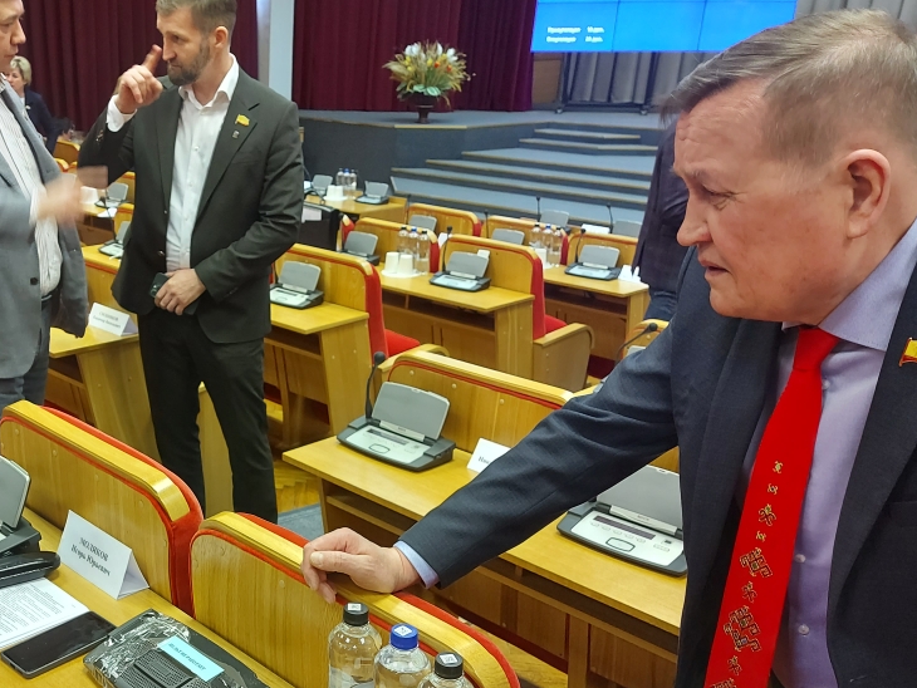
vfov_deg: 37.2
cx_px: 226
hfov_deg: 47.1
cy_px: 481
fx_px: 1007
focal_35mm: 38
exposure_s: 1/33
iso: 160
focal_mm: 5.23
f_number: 1.8
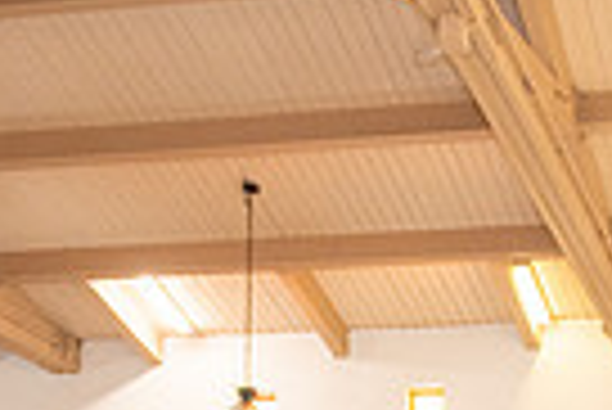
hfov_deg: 19.5
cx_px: 576
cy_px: 741
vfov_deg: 12.3
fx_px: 1736
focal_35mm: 102
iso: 1000
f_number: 2.8
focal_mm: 24
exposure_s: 1/160
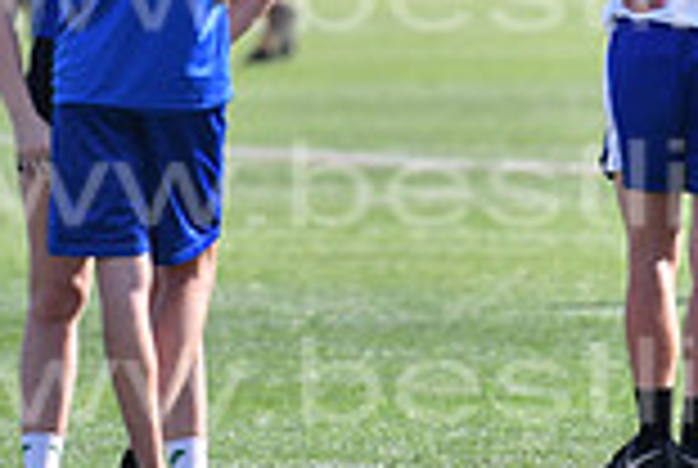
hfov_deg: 1.8
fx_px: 21757
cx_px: 887
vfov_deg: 1.2
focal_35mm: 1120
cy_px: 97
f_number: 4
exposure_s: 1/2000
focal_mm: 200
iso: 200
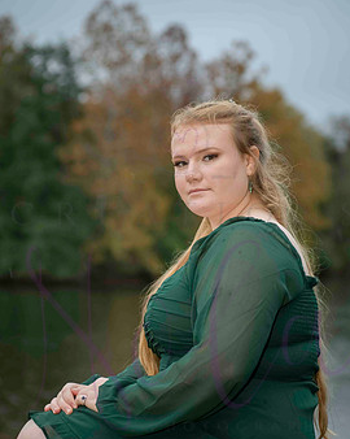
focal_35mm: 100
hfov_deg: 15.4
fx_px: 1296
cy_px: 260
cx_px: 184
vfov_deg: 19.2
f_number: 4
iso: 1600
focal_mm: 80
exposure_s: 1/320
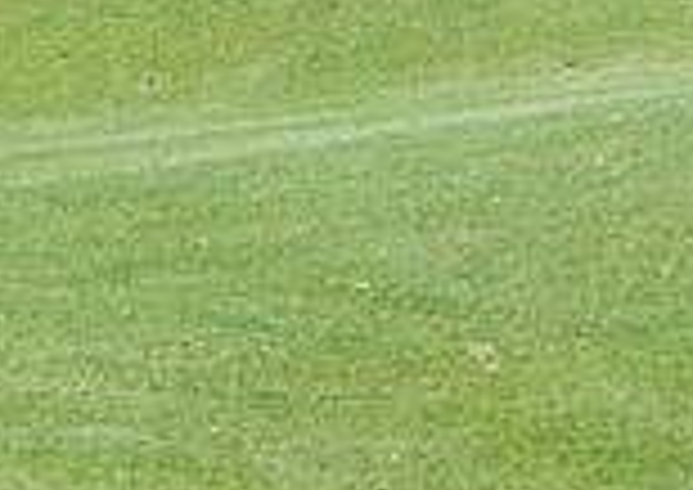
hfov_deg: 3.0
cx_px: 89
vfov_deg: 2.1
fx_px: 13107
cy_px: -195
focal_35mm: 668
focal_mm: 112
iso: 125
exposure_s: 1/640
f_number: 5
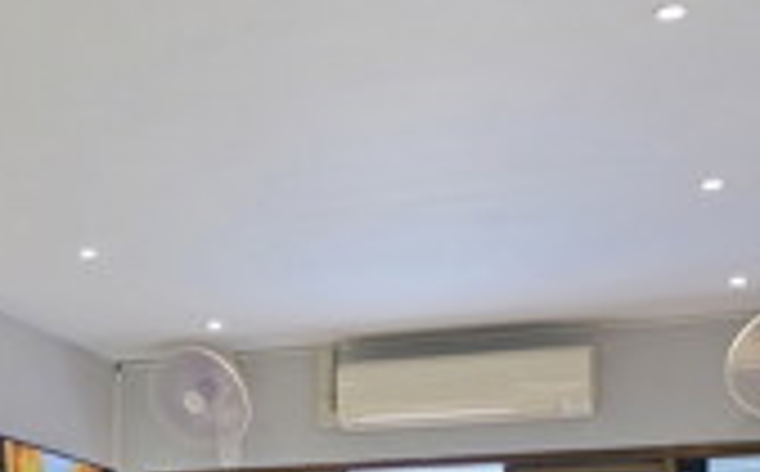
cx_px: -265
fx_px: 1799
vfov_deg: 14.1
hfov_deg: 21.3
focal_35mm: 87
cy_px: 674
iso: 400
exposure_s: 1/30
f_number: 3.5
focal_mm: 16
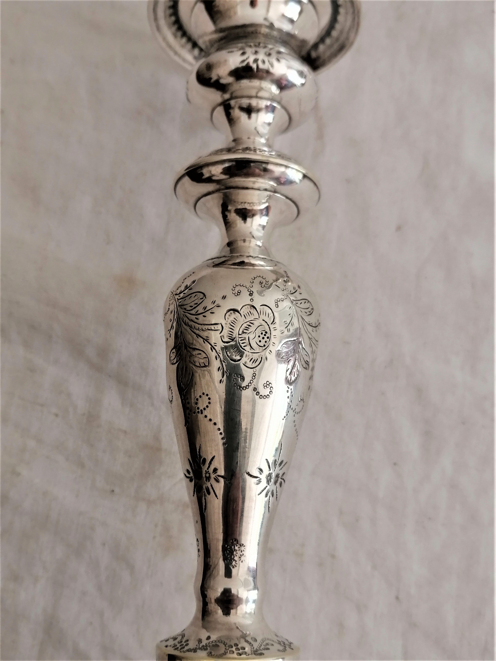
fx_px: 669
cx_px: 248
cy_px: 330
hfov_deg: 40.7
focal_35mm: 35
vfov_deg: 52.6
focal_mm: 5.4
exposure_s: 1/50
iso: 80
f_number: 1.8
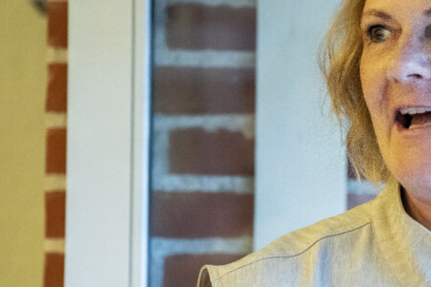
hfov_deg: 7.6
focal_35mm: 271
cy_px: 167
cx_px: 405
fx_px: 3244
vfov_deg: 5.1
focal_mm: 120
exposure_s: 1/250
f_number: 4
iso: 3200
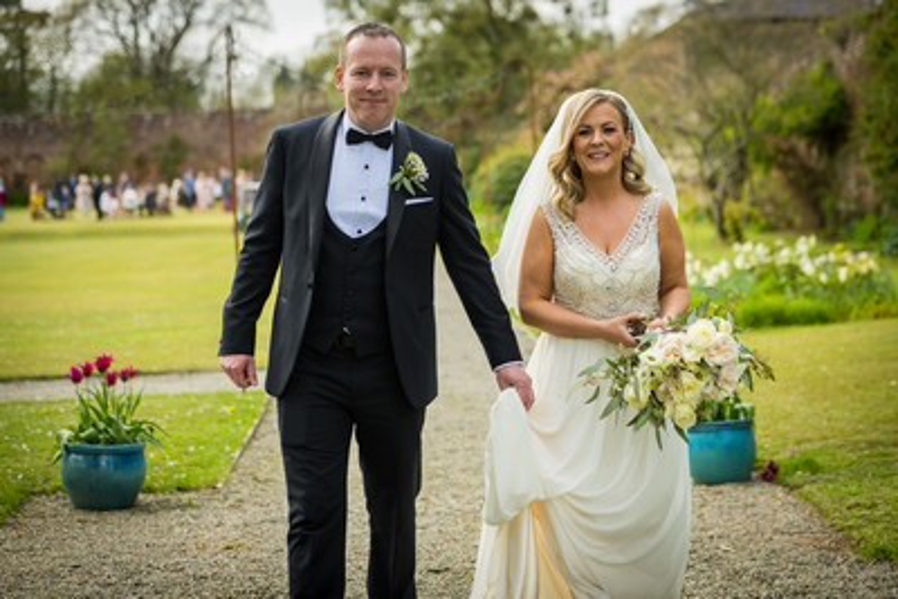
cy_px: 300
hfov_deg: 28.5
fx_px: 1770
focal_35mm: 71
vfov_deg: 19.2
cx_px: 449
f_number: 2.8
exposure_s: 1/500
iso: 100
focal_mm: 70
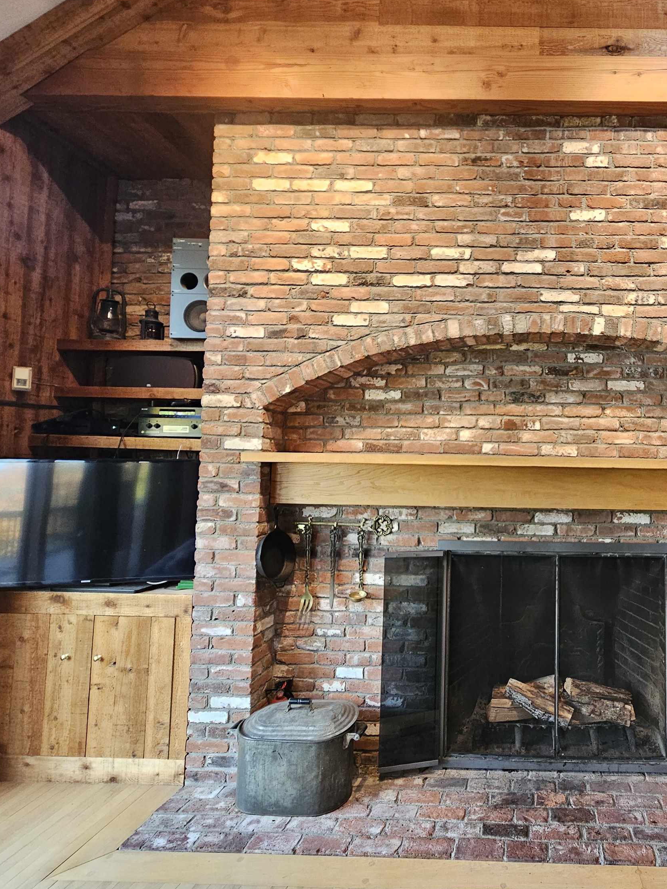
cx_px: 528
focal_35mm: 18
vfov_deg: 87.7
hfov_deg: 65.5
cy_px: 430
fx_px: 462
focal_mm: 2.2
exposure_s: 1/60
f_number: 2.2
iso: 320
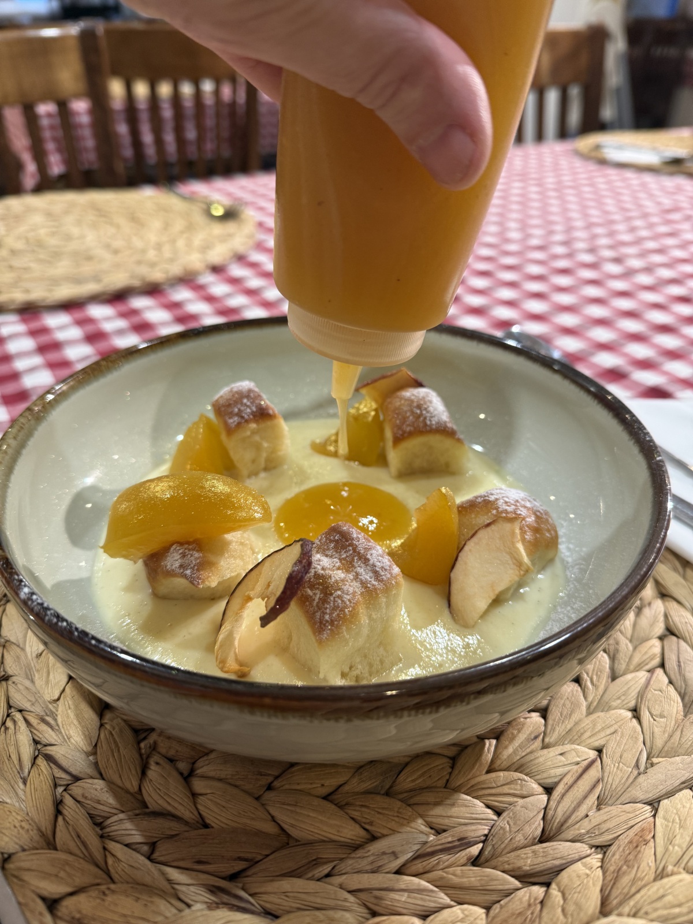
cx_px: 346
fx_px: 641
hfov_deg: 56.8
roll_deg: -1.7
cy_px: 462
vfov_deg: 71.6
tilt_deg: -32.9
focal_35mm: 24
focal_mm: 6.76
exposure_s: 1/50
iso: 160
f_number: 1.78
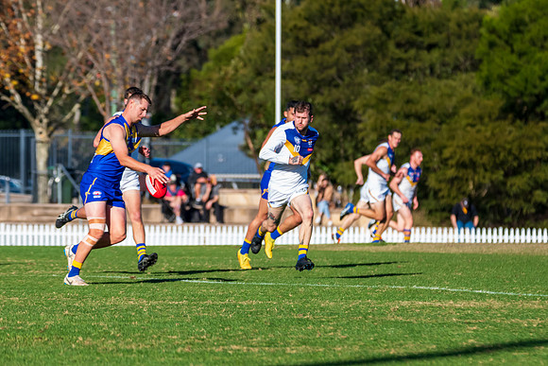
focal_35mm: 379
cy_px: 178
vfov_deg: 3.6
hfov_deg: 5.4
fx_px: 5763
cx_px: 262
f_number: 8
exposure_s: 1/2000
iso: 800
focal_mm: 260
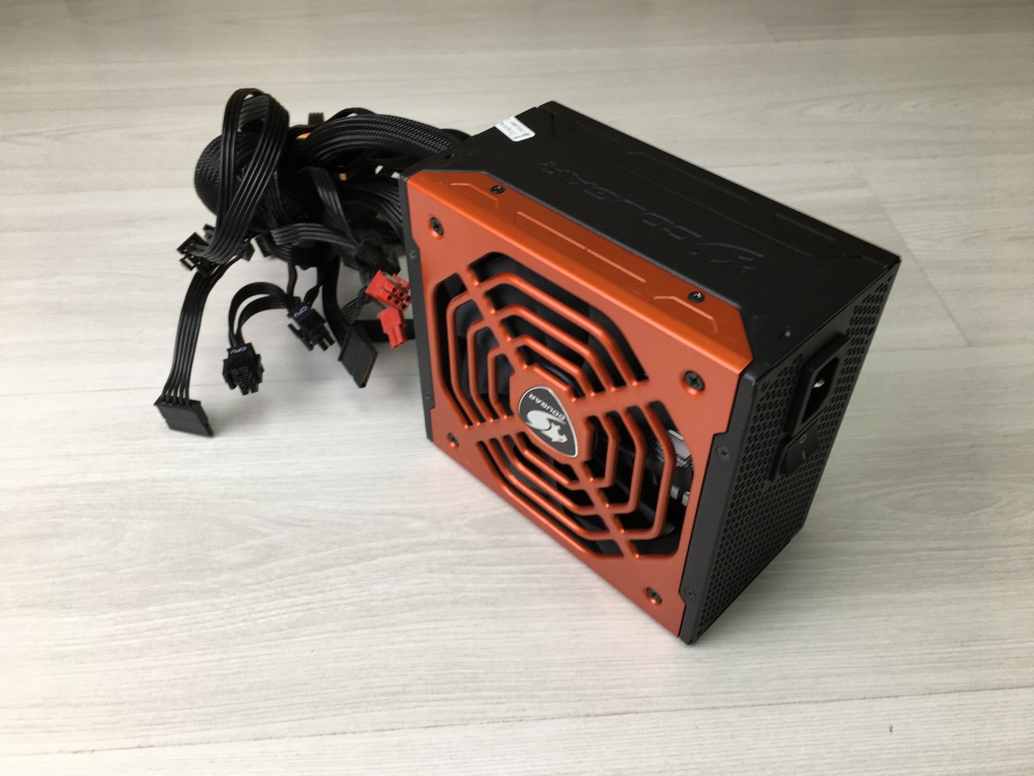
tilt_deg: -45.2
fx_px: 866
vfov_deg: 48.2
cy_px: 388
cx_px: 517
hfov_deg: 61.7
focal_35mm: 29
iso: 25
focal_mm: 4.15
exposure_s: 1/50
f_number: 2.2
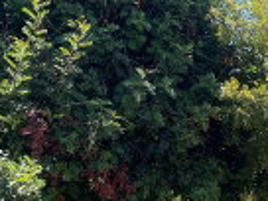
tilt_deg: +7.5
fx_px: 759
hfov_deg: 19.8
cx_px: 223
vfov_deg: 15.0
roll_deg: +1.5
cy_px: 142
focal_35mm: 98
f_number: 1.5
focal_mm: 5.7
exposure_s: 1/1645
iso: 50
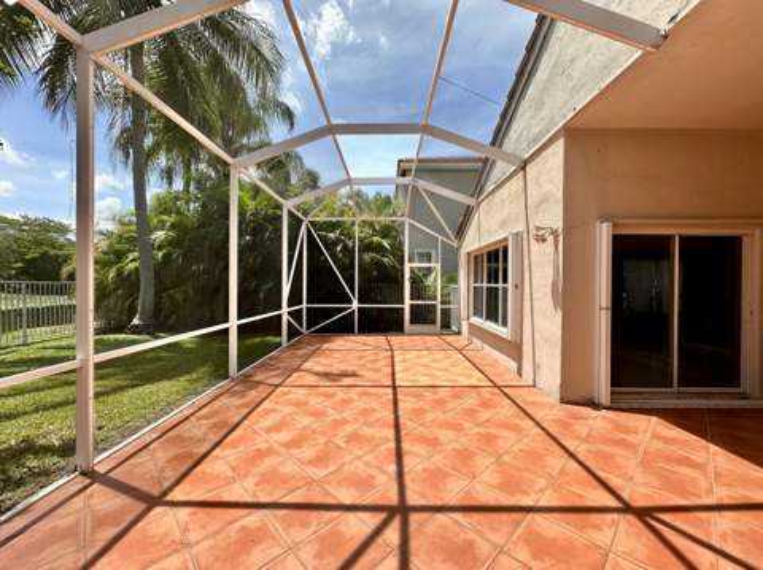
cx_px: 382
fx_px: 308
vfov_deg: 85.6
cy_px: 285
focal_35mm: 14
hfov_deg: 102.1
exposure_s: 1/1062
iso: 40
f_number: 2.2
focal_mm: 2.22
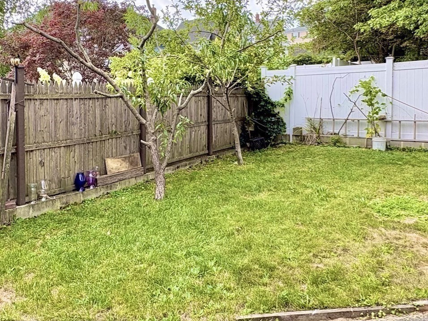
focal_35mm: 30
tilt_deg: -1.4
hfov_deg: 59.9
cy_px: 115
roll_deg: -0.1
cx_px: 201
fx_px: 371
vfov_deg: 46.3
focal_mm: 2.22
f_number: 2.2
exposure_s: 1/409
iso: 64
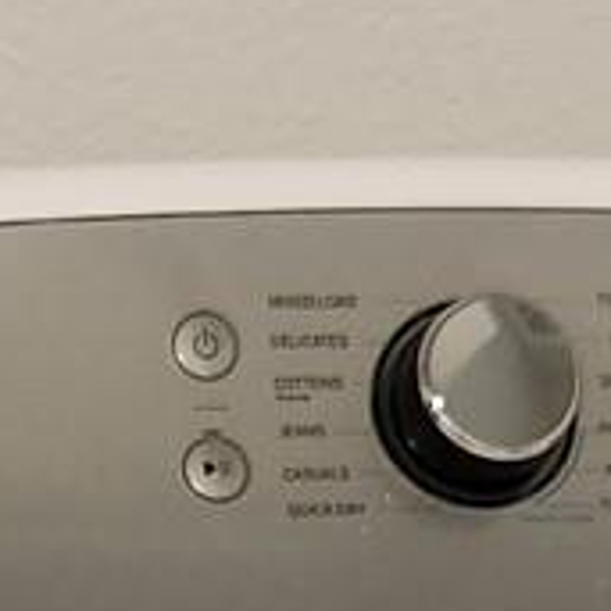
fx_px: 3794
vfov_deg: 7.9
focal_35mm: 190
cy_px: 1837
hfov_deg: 8.6
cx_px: -668
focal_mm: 5.4
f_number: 1.8
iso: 320
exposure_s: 1/120
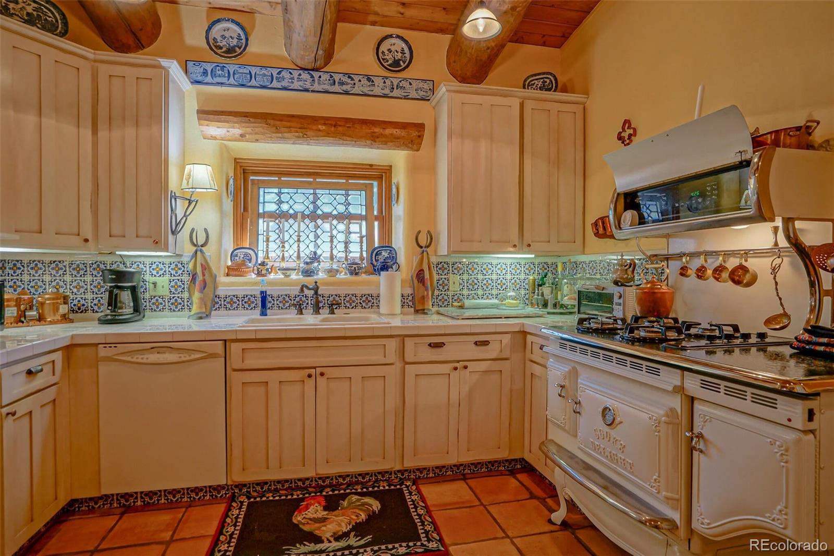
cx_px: 417
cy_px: 278
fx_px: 417
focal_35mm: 18
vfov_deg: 67.4
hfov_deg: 90.0
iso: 400
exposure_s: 1/8
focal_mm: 18
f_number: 8
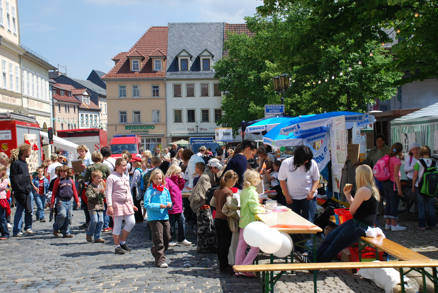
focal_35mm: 57
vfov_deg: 23.8
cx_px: 219
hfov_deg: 35.0
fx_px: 694
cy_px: 146
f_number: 7.1
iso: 100
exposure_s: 1/200
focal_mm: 38
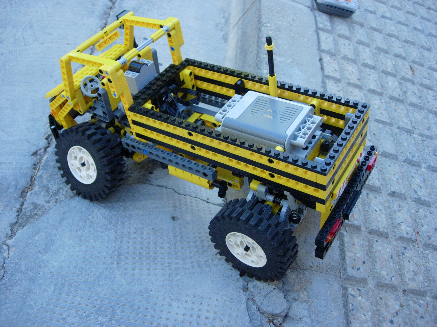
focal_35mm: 38
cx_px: 218
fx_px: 480
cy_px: 164
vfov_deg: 37.7
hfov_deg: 49.0
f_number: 2.8
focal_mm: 7.8
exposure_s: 1/322
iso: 200
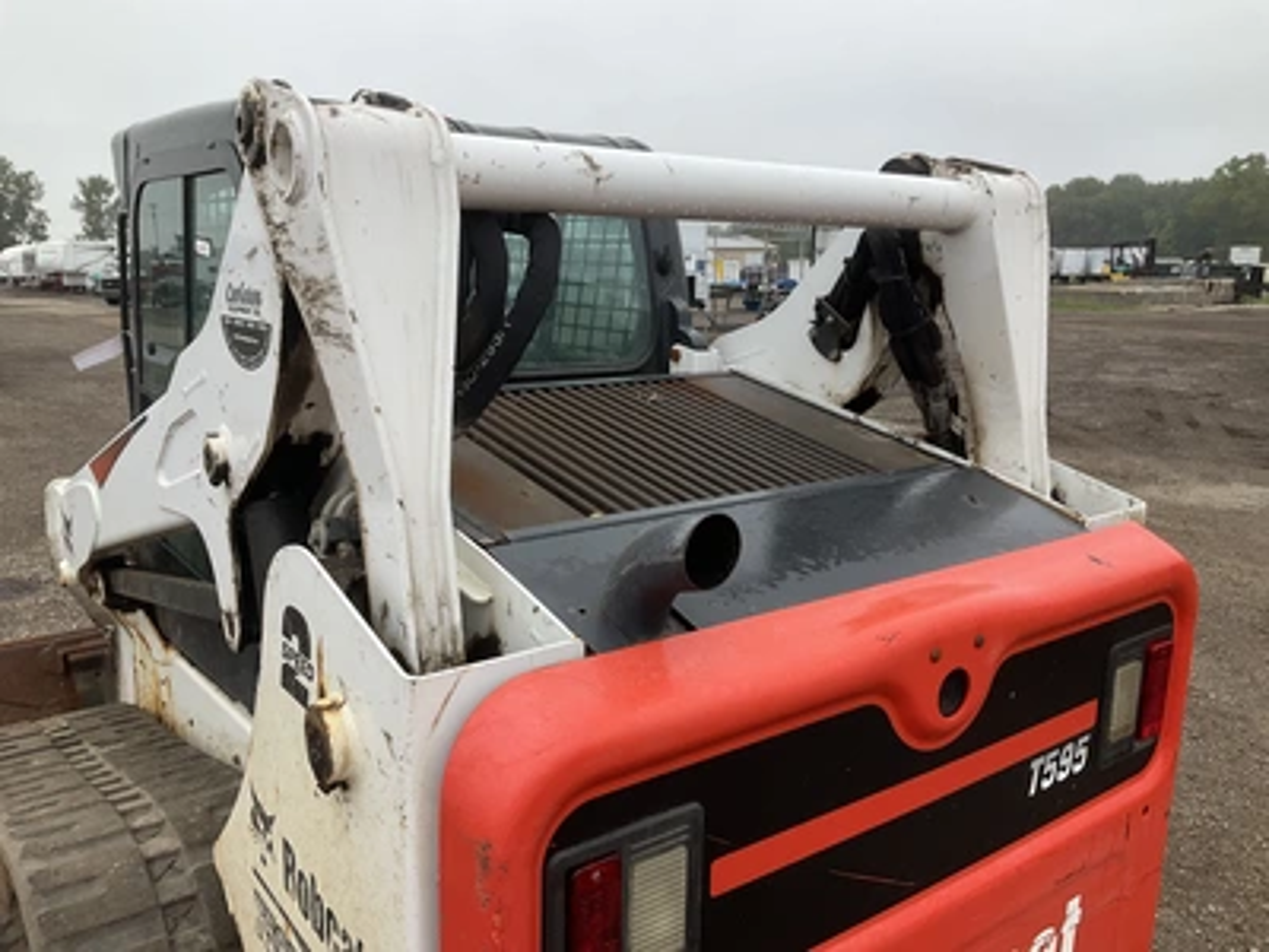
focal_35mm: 29
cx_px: 634
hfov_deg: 61.7
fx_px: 1063
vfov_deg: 48.2
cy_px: 476
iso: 25
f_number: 1.8
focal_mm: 3
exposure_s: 1/358
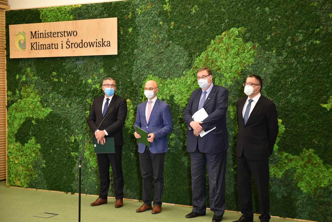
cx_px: 166
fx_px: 554
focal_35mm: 60
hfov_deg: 33.4
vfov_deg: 22.6
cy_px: 111
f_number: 2.8
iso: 1600
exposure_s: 1/200
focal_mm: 60
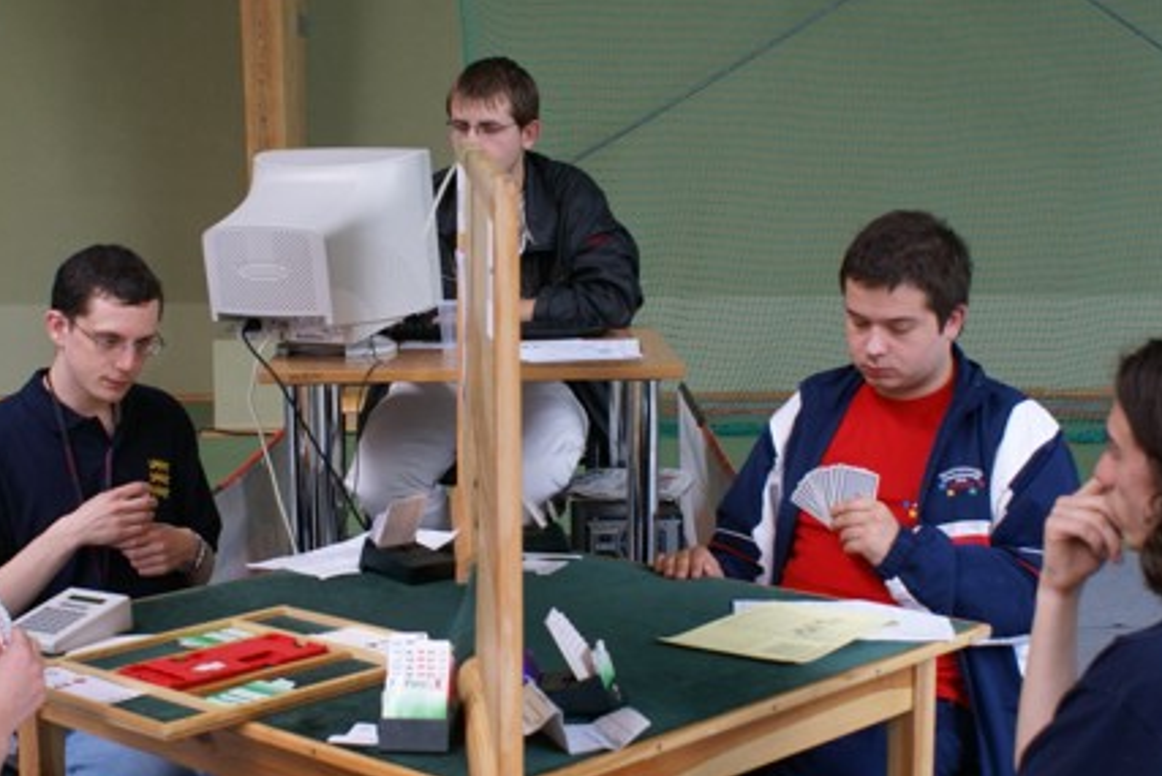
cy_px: 457
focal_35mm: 64
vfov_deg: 21.2
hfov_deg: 31.3
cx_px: 484
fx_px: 2066
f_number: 5.6
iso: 200
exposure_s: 1/25
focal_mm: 26
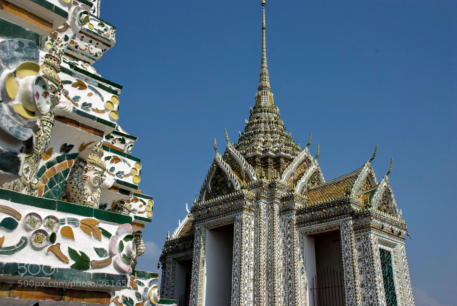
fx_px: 534
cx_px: 228
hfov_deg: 46.3
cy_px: 153
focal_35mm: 42
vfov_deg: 32.0
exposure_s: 1/500
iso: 160
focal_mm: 28
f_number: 11
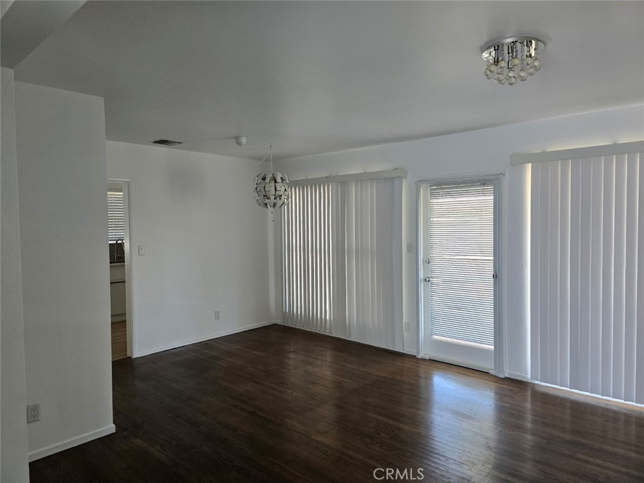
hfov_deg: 73.9
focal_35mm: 23
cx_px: 322
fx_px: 428
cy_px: 242
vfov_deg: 58.9
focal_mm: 6.3
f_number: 1.7
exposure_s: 1/180
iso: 160
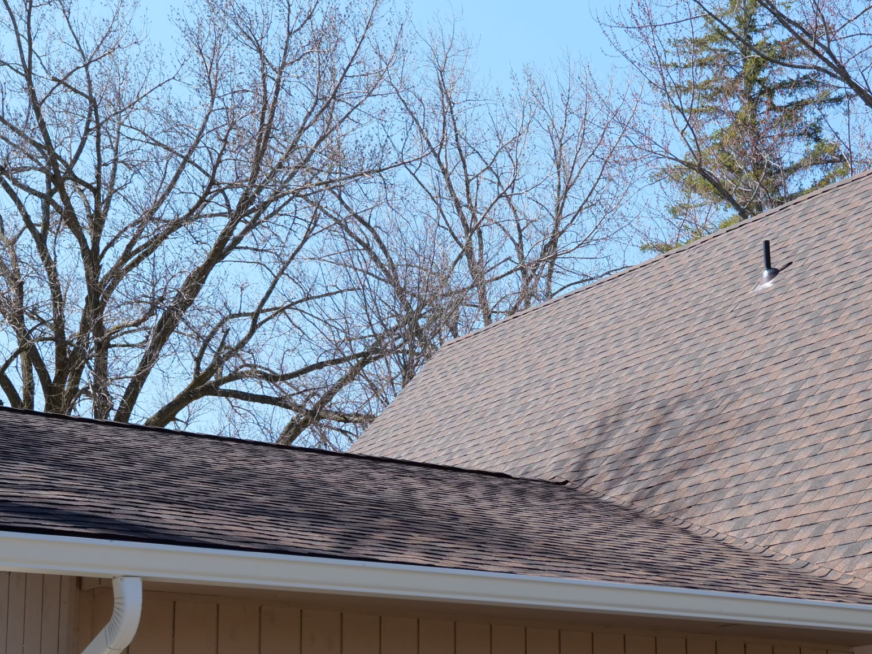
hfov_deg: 26.5
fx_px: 1839
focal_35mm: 73
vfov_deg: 20.1
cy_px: 435
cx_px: 606
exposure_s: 1/800
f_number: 4.5
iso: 200
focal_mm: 22
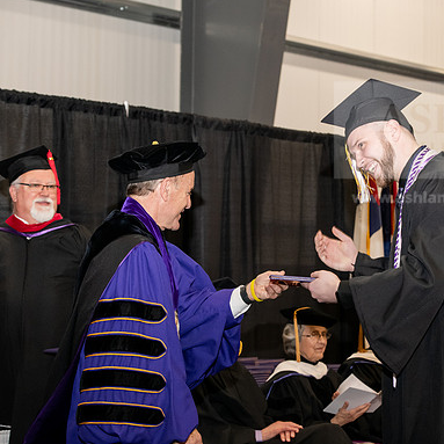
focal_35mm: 90
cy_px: 222
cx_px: 299
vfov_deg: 19.3
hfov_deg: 19.2
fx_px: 1306
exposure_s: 1/200
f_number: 5.6
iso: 2500
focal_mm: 70
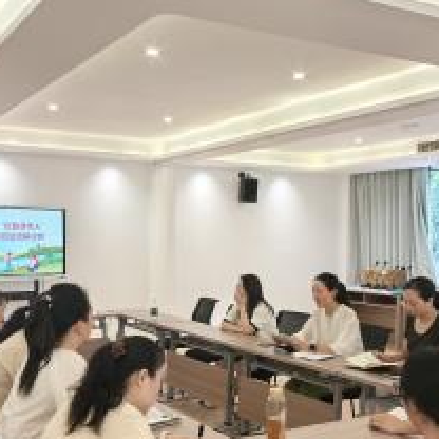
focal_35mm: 46
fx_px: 660
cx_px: 224
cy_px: 266
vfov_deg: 36.6
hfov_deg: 36.8
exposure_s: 1/100
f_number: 4
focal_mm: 5.75
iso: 200
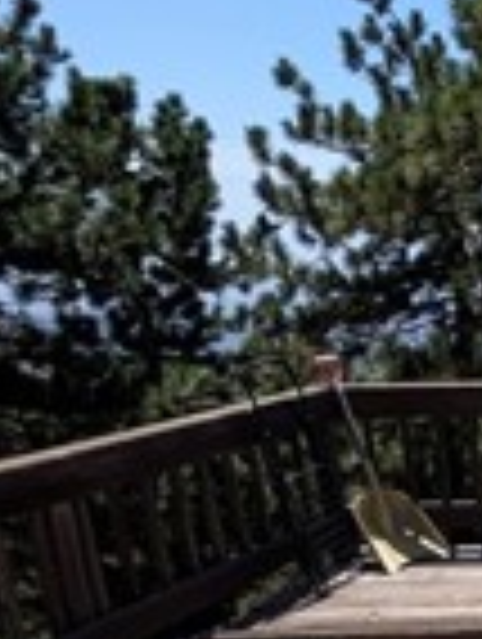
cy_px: 490
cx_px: 1005
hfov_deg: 17.5
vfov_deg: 34.6
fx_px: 1000
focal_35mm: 54
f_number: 1.7
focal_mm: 2.02
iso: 50
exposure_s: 1/2342
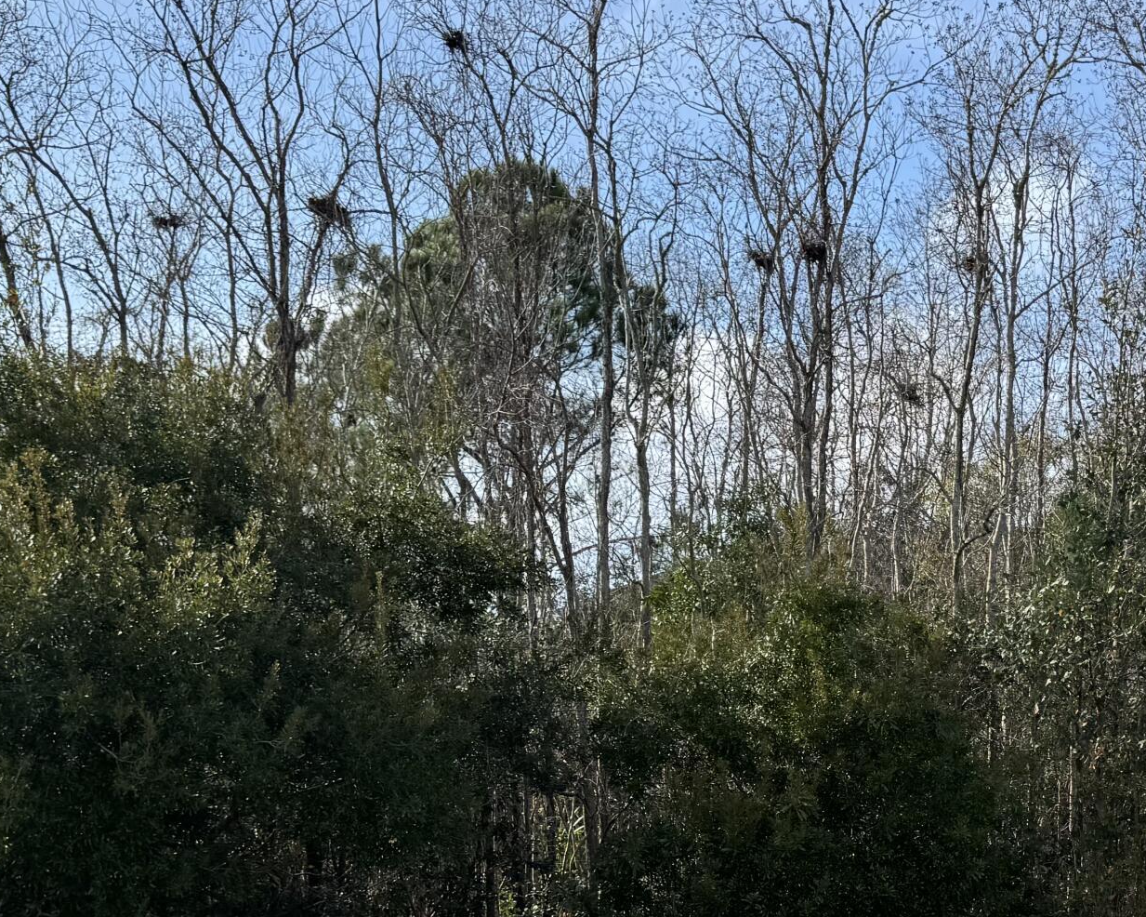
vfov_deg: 25.6
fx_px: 1933
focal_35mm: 57
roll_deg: +0.6
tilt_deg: -2.9
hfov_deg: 32.6
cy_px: 863
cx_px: 817
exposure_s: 1/2506
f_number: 1.78
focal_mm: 6.76
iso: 80
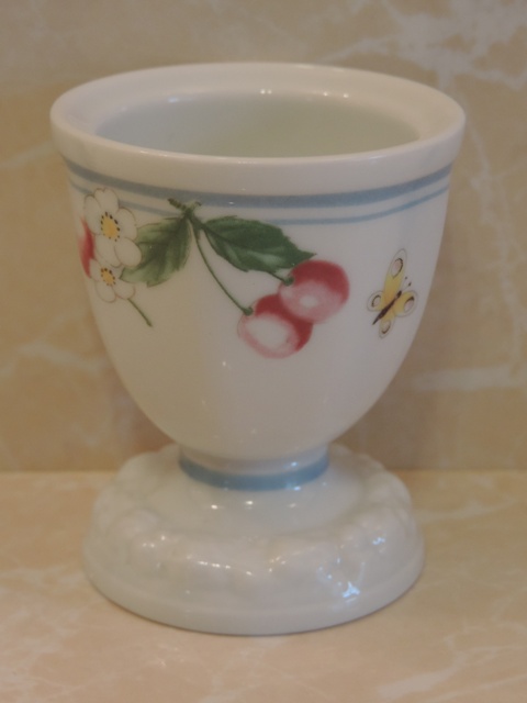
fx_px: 2030
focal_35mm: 100
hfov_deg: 14.8
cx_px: 264
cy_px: 352
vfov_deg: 19.6
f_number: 4.1
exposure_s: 1/25
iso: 400
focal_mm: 17.8
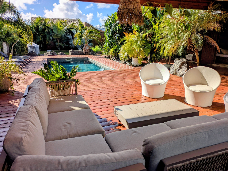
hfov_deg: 69.4
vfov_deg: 54.9
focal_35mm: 25
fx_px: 165
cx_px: 114
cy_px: 86
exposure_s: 1/3378
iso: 47
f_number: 1.89
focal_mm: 5.43
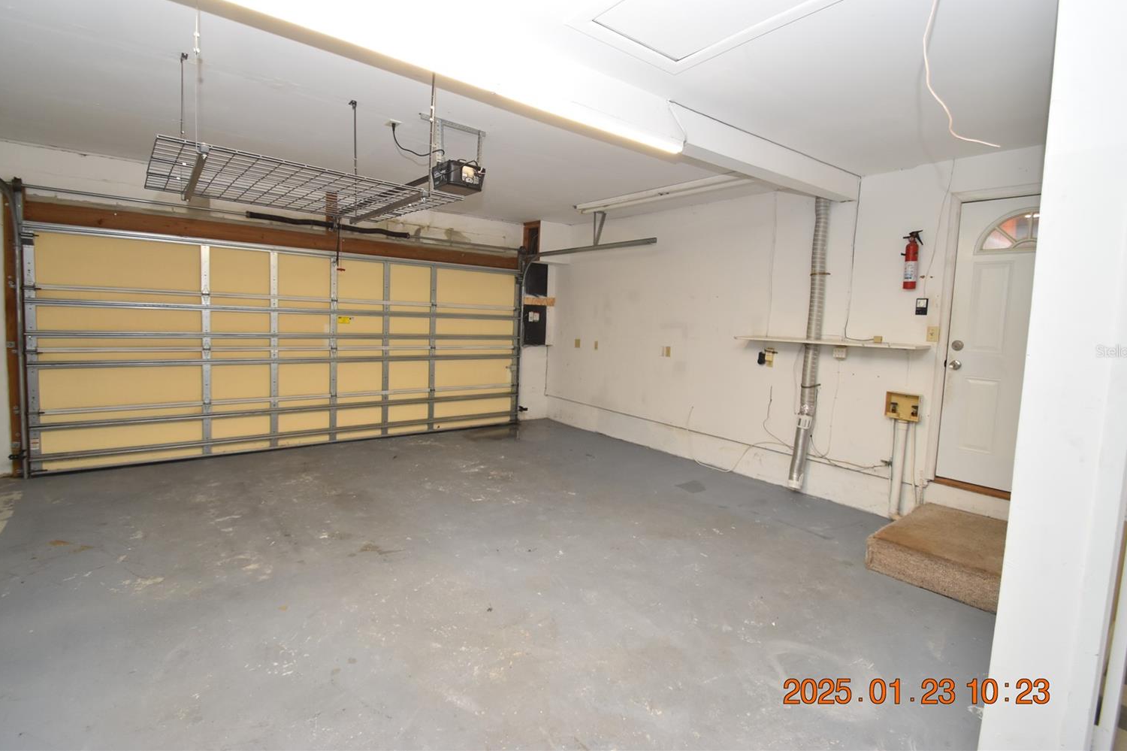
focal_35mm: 16
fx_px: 501
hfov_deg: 96.8
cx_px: 562
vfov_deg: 73.6
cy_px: 351
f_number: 5.6
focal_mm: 10
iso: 720
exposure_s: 1/125
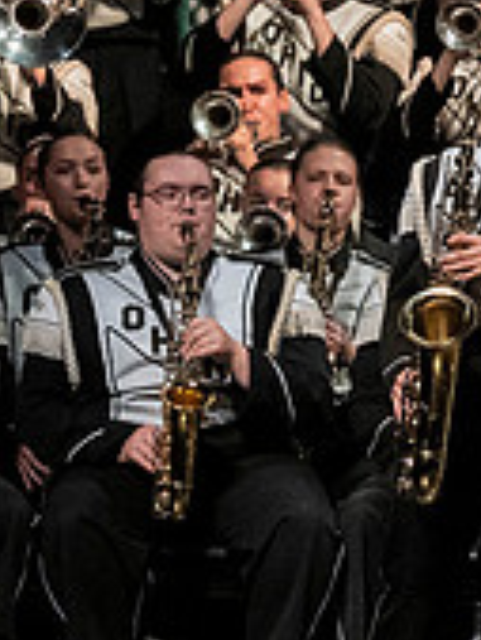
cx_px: 1091
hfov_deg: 2.1
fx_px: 13249
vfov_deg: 2.8
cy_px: 314
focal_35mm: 716
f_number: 4
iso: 4000
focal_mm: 145
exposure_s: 1/500
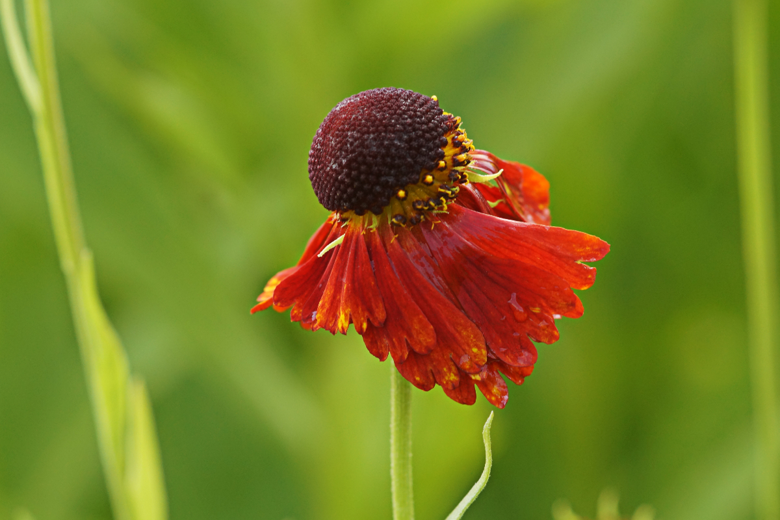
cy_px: 260
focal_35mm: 150
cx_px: 390
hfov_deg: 13.7
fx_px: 3250
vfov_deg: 9.1
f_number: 5.6
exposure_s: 1/160
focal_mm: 100
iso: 500
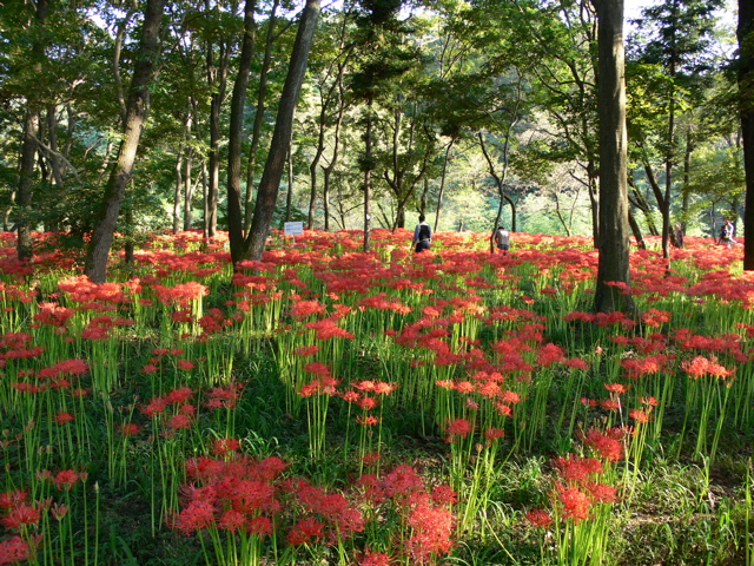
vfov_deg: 40.7
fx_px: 762
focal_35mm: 35
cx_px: 377
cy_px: 283
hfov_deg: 52.6
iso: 80
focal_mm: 7.4
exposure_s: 1/40
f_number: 2.8
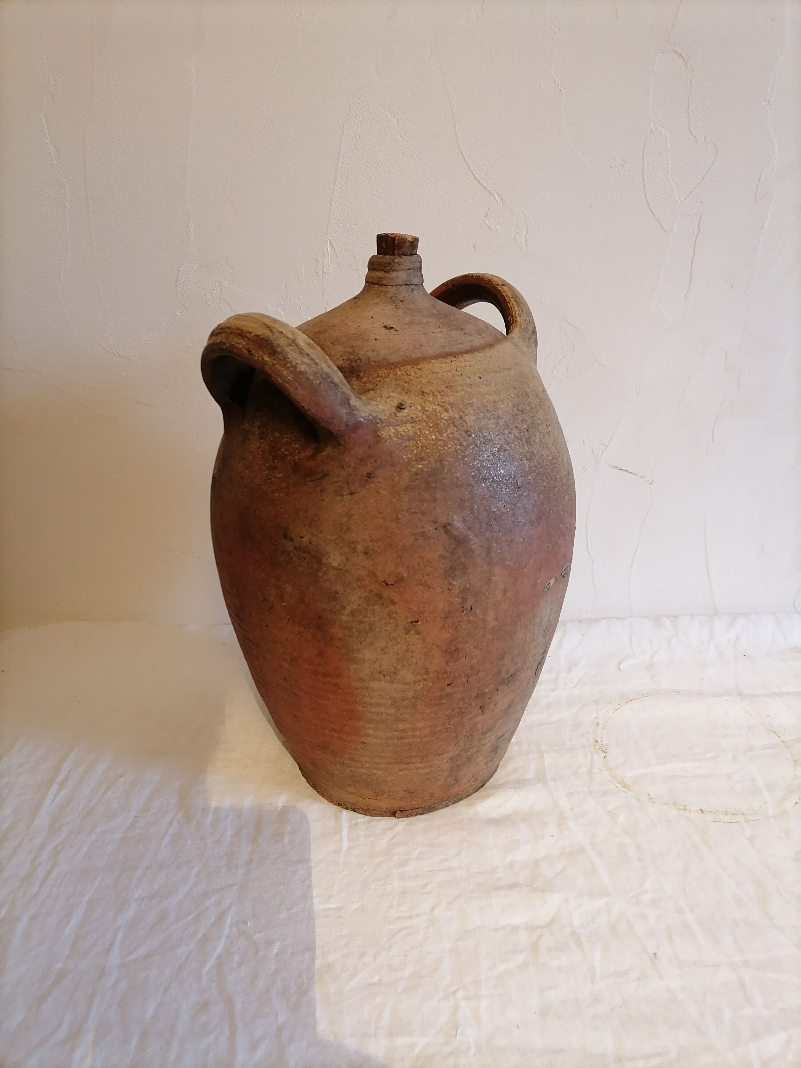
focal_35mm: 26
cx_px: 400
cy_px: 534
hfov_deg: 53.1
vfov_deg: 67.3
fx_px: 802
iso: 320
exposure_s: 1/33.3
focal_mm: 5.4
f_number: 1.8
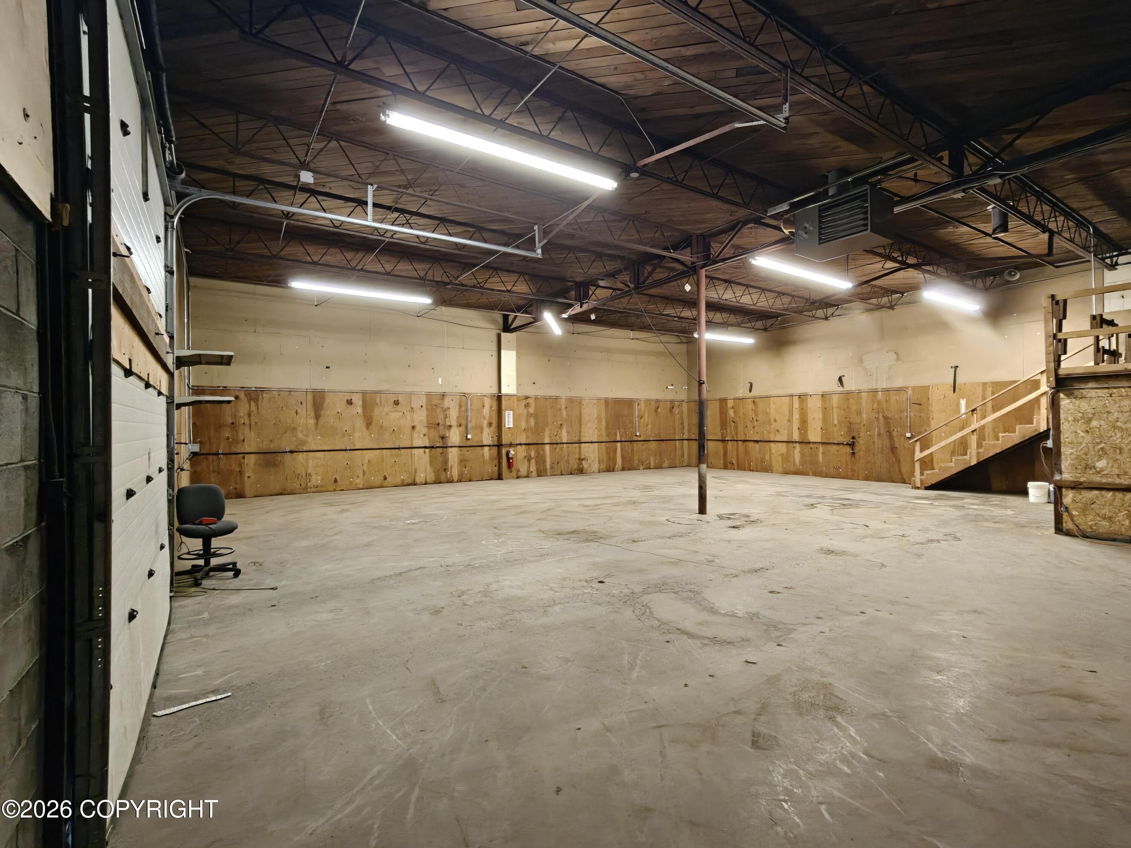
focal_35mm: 16
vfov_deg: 78.1
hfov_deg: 94.5
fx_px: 523
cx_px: 566
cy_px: 424
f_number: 2
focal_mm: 2.31
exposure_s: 1/60
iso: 500
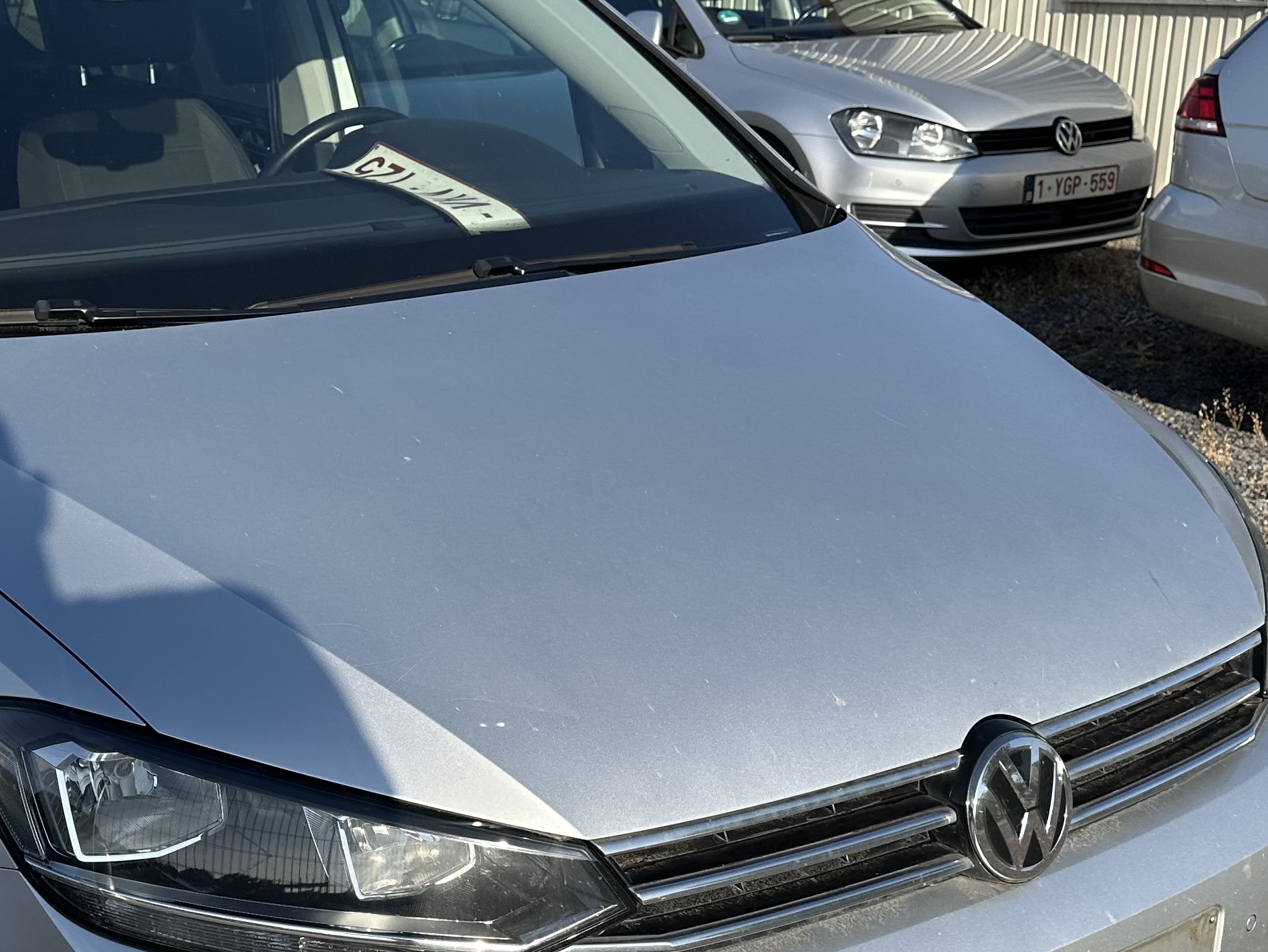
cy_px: 680
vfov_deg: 28.3
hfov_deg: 36.5
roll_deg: -2.3
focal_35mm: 51
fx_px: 1868
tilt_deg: -16.4
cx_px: 301
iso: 80
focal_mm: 6.86
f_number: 1.78
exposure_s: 1/2732
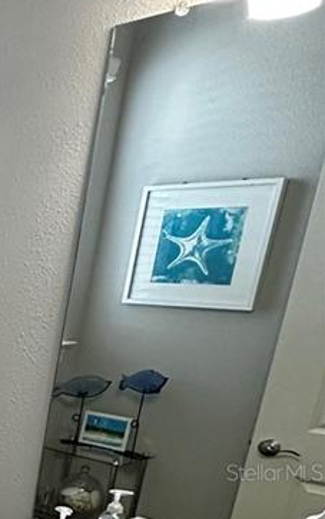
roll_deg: -1.8
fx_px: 694
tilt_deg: -16.7
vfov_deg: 38.1
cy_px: 472
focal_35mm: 49
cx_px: -316
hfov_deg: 18.2
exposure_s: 1/120
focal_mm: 2.22
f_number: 2.2
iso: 320
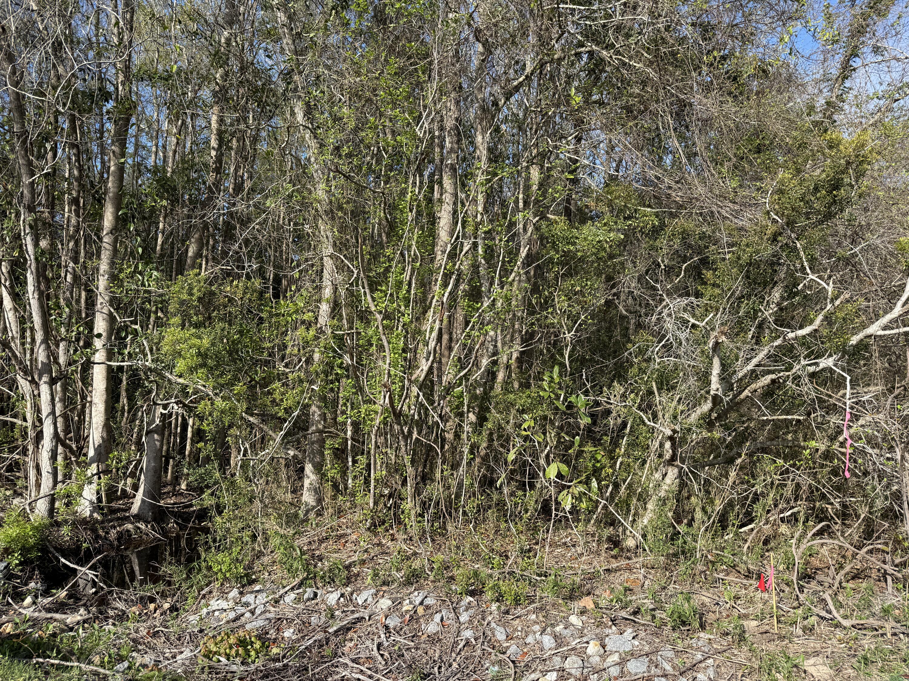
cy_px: 340
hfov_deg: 71.6
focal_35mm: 24
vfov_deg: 56.8
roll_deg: -1.0
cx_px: 454
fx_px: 630
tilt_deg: +4.3
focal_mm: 6.76
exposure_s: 1/1949
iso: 80
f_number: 1.78
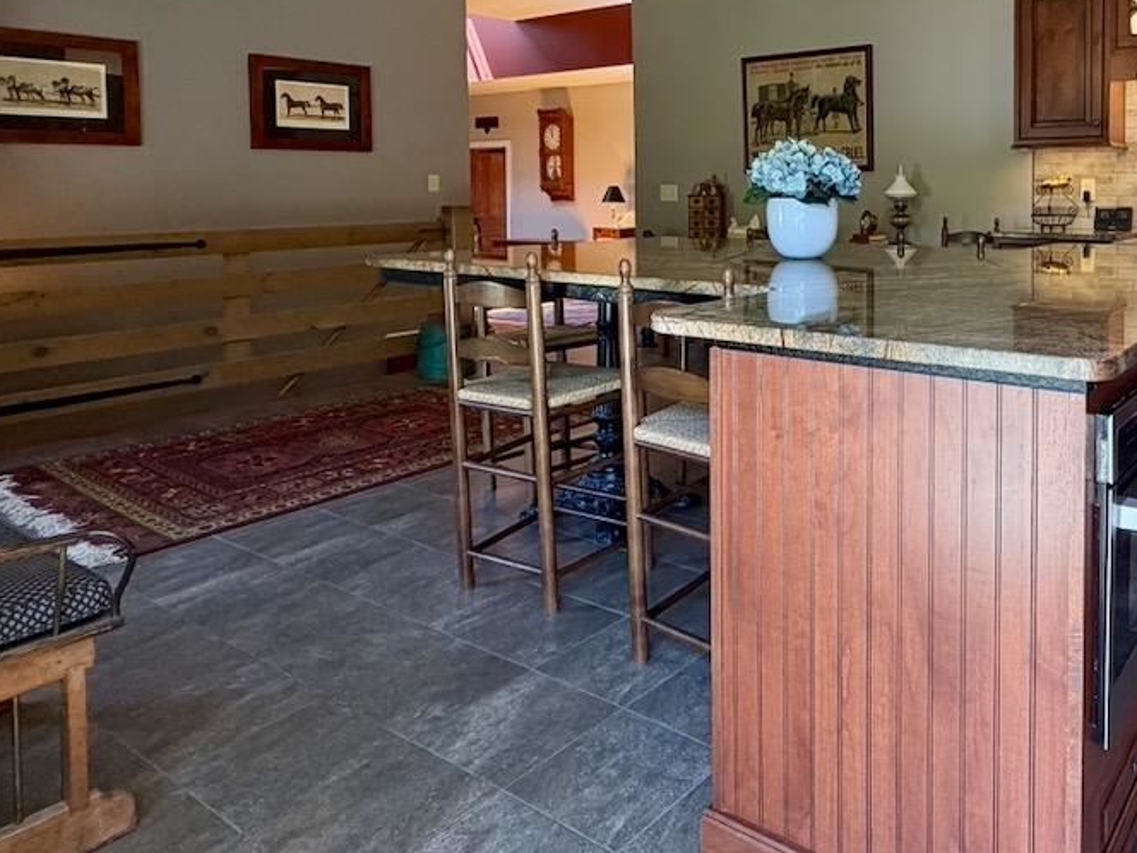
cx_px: 880
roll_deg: -0.1
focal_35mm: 27
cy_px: 224
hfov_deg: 60.9
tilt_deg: -1.8
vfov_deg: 49.5
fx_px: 887
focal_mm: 2.22
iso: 200
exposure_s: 1/60
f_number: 2.2
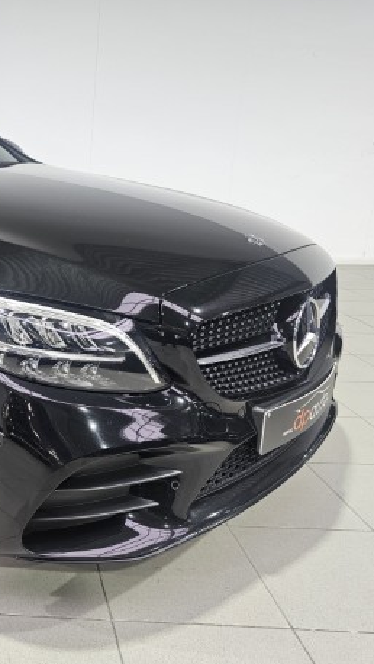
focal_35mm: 35
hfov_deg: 29.3
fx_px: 616
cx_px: -68
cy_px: 326
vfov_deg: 56.6
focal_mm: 6.3
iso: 160
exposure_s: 1/100
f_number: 1.7
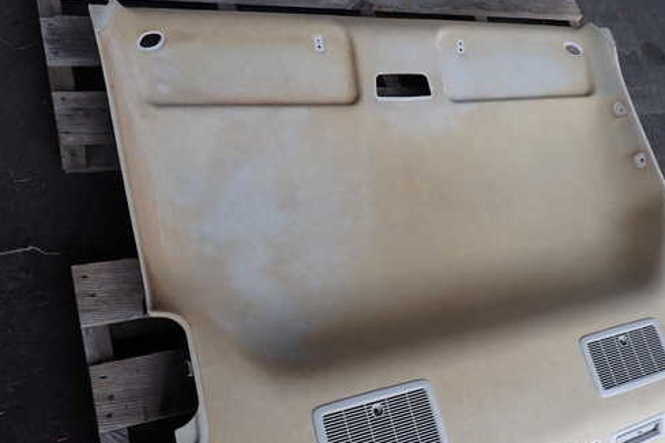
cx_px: 392
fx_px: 591
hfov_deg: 58.4
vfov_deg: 40.9
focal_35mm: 32
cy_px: 269
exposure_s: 1/200
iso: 100
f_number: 2.8
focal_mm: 4.5
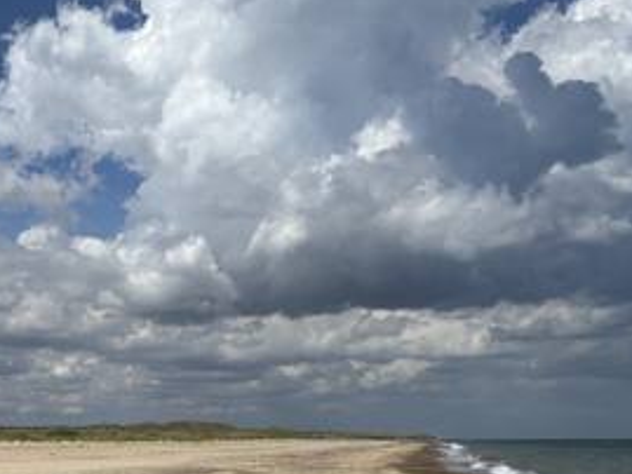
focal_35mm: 58
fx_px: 1059
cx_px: 78
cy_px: 439
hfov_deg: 31.8
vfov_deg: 24.4
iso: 50
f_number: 1.6
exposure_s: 1/9901
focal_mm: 5.96
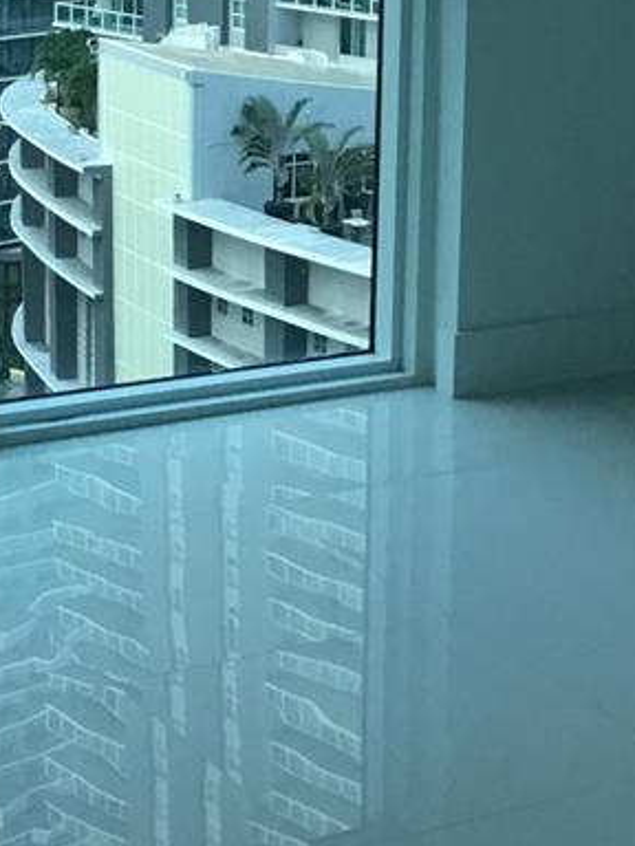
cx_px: 196
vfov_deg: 19.8
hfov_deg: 15.2
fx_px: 2373
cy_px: 57
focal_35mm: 97
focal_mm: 3.3
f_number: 2.4
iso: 32
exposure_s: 1/30
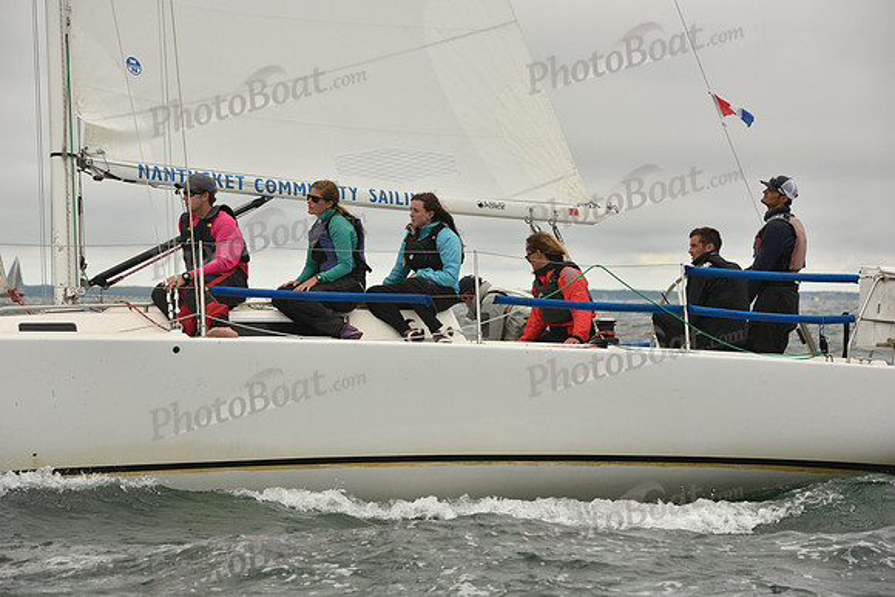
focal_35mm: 135
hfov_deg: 15.2
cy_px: 298
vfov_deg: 10.2
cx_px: 448
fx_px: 3357
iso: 320
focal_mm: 135
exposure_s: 1/800
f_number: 8
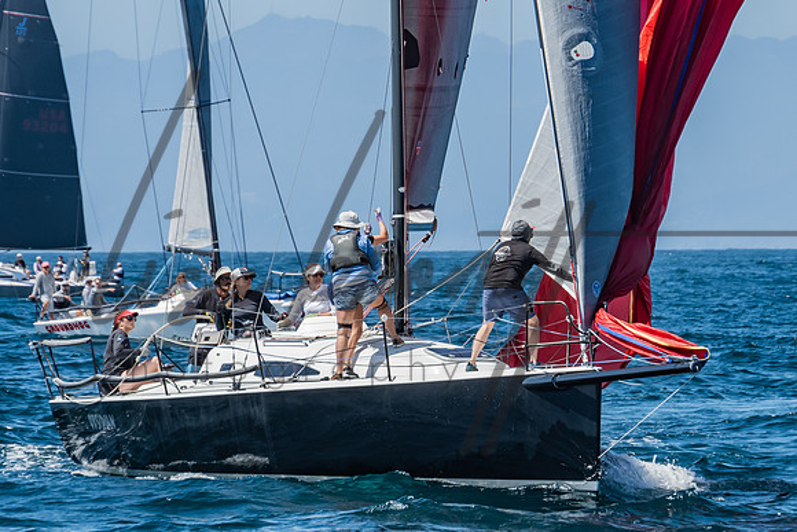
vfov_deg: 3.7
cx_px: 558
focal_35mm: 375
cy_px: 347
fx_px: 8301
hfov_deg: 5.5
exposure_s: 1/320
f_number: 6.3
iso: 160
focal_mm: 155
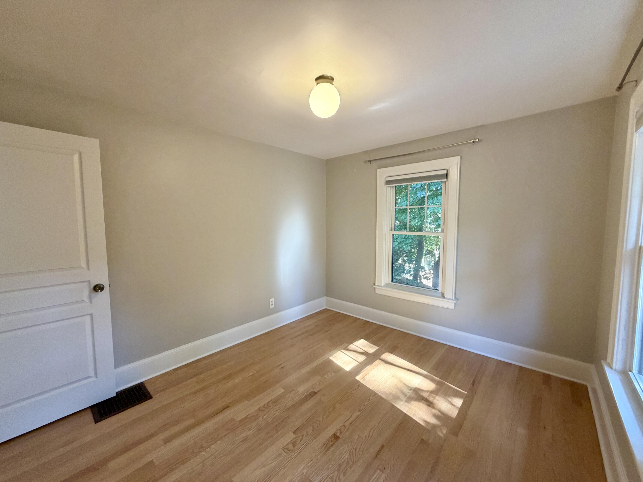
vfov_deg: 85.7
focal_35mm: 14
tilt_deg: -4.7
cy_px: 241
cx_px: 322
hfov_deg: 102.1
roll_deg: +0.3
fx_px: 260
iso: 200
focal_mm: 2.22
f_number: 2.2
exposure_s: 1/60
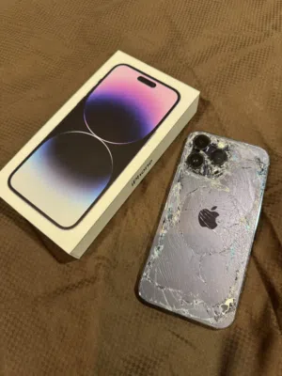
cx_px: 141
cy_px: 188
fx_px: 261
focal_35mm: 24
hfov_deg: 56.8
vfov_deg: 71.6
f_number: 1.78
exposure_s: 1/50
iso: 320
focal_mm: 6.76
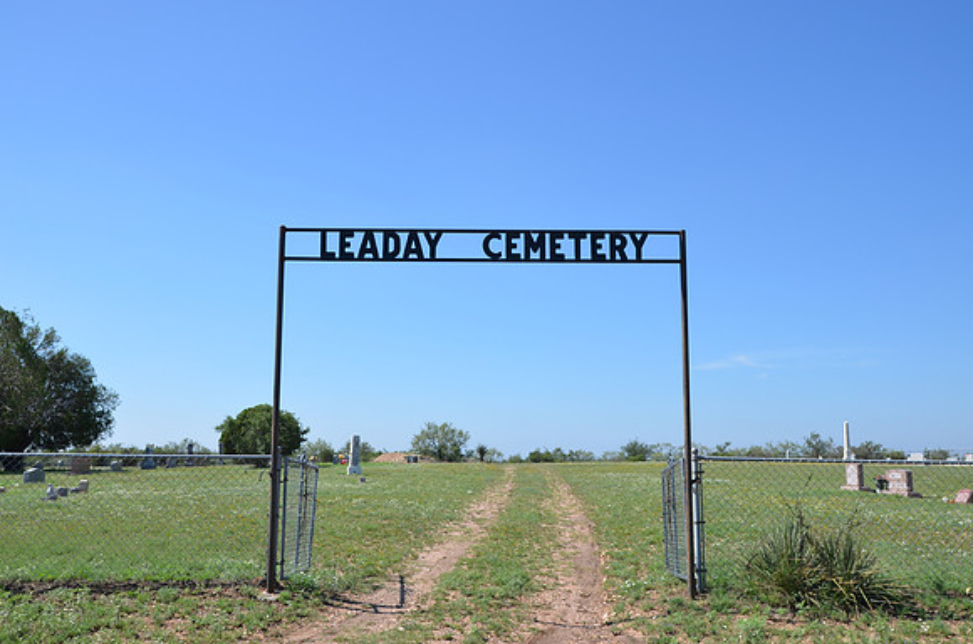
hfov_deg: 53.2
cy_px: 322
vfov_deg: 36.7
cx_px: 486
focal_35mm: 36
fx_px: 971
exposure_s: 1/250
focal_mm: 24
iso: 100
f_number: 8
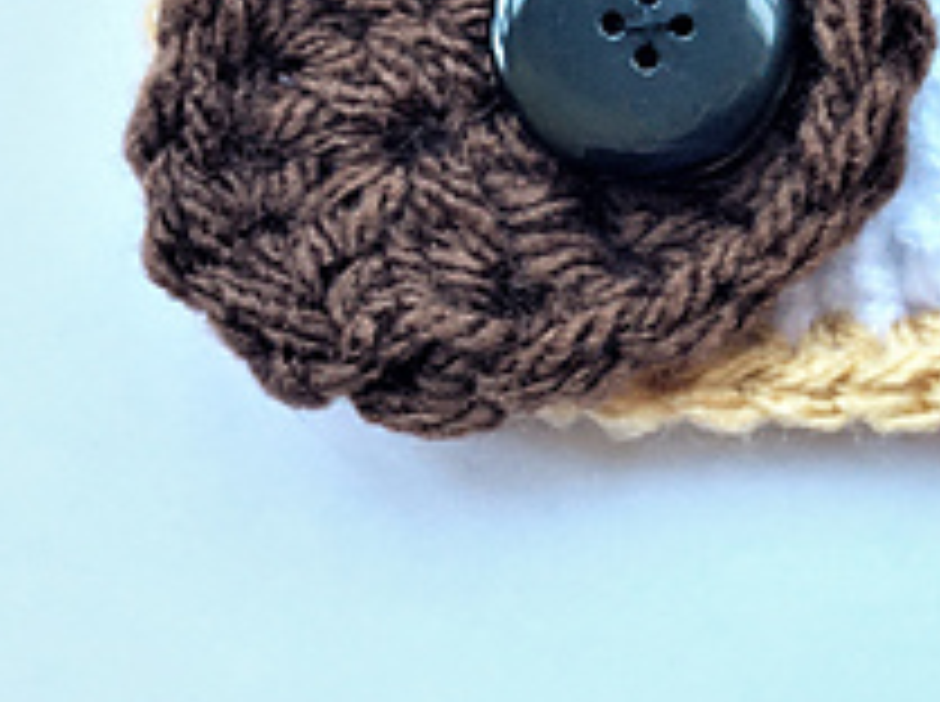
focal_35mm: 89
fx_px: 2413
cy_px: 76
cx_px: 1070
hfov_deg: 20.8
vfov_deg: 16.3
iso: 50
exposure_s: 1/30
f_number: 2.2
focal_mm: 4.15
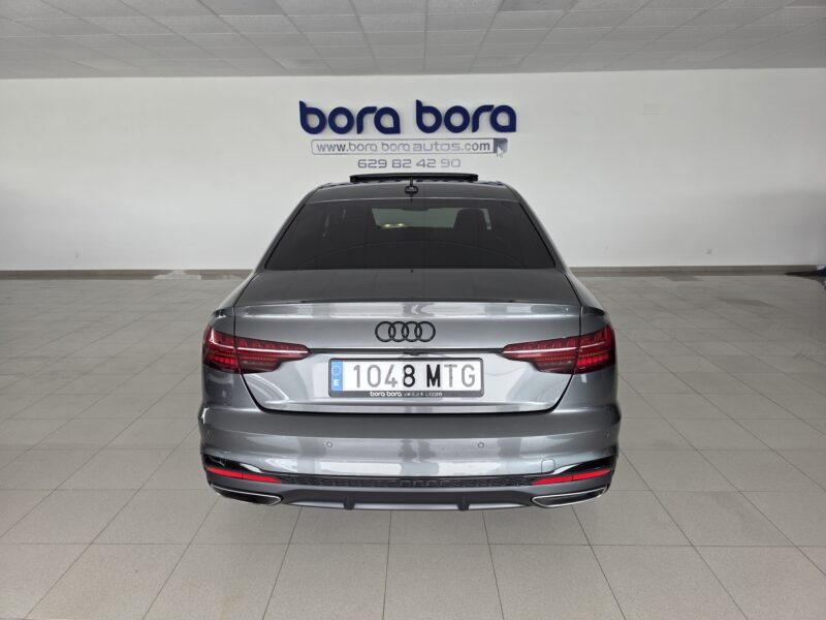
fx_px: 549
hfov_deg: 73.9
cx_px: 413
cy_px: 310
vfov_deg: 58.9
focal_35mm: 23
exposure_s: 1/180
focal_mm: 6.3
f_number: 1.7
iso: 100
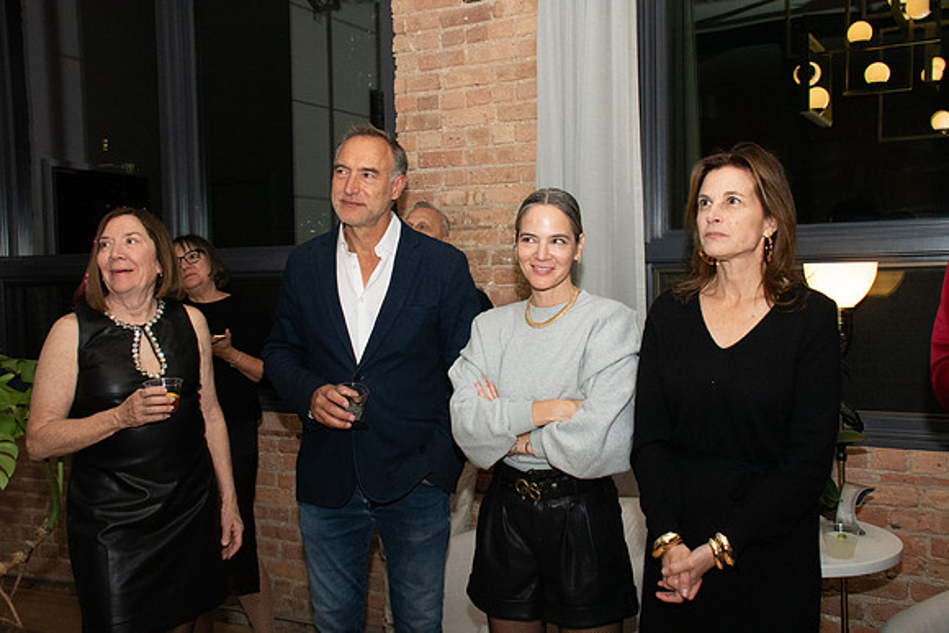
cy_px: 316
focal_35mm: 38
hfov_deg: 51.3
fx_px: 989
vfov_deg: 35.5
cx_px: 474
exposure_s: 1/200
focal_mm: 25
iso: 5000
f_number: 10
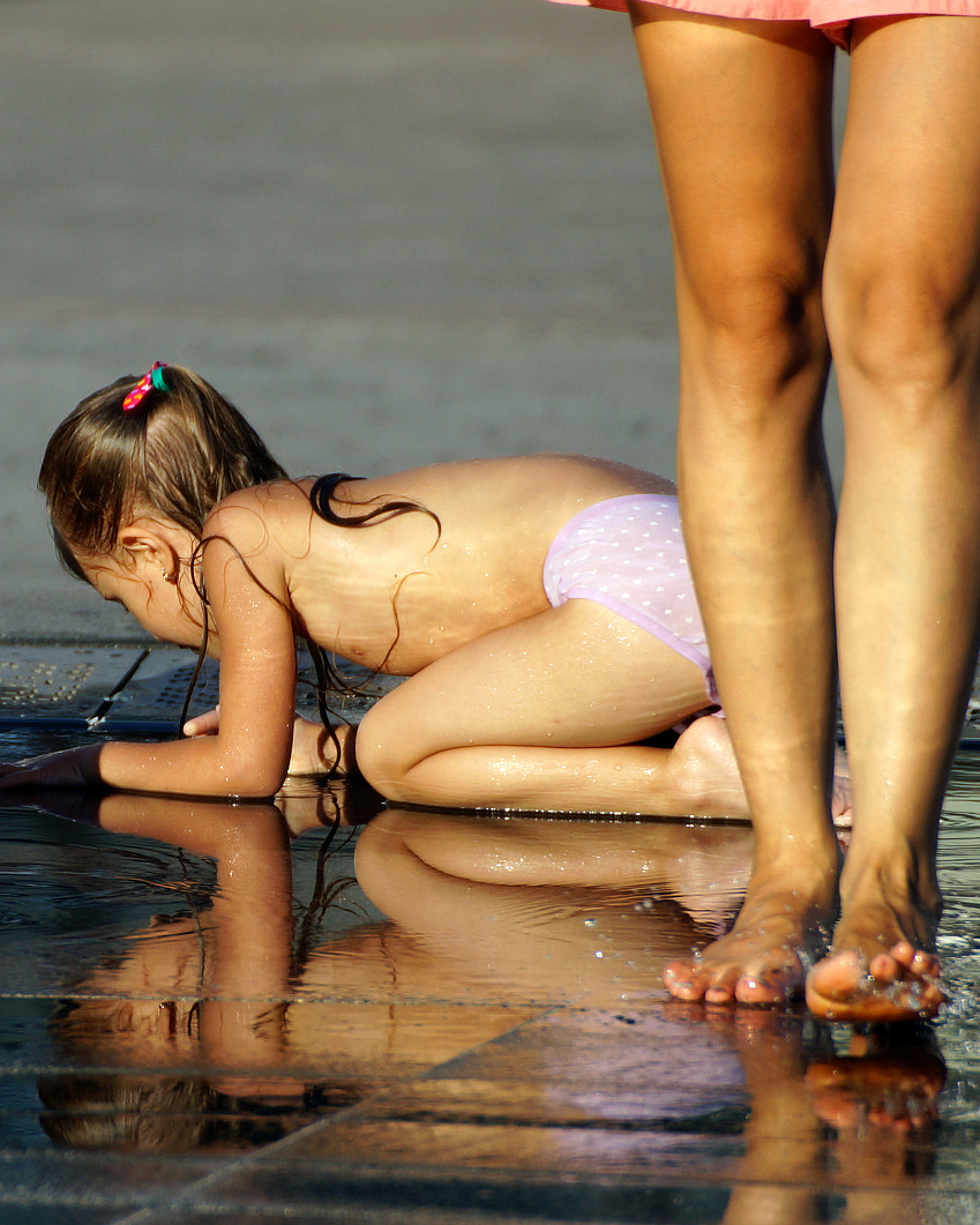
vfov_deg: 3.3
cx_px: 169
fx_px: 21533
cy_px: 612
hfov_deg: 2.6
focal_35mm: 594
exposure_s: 1/500
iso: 125
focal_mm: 280
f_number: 5.6
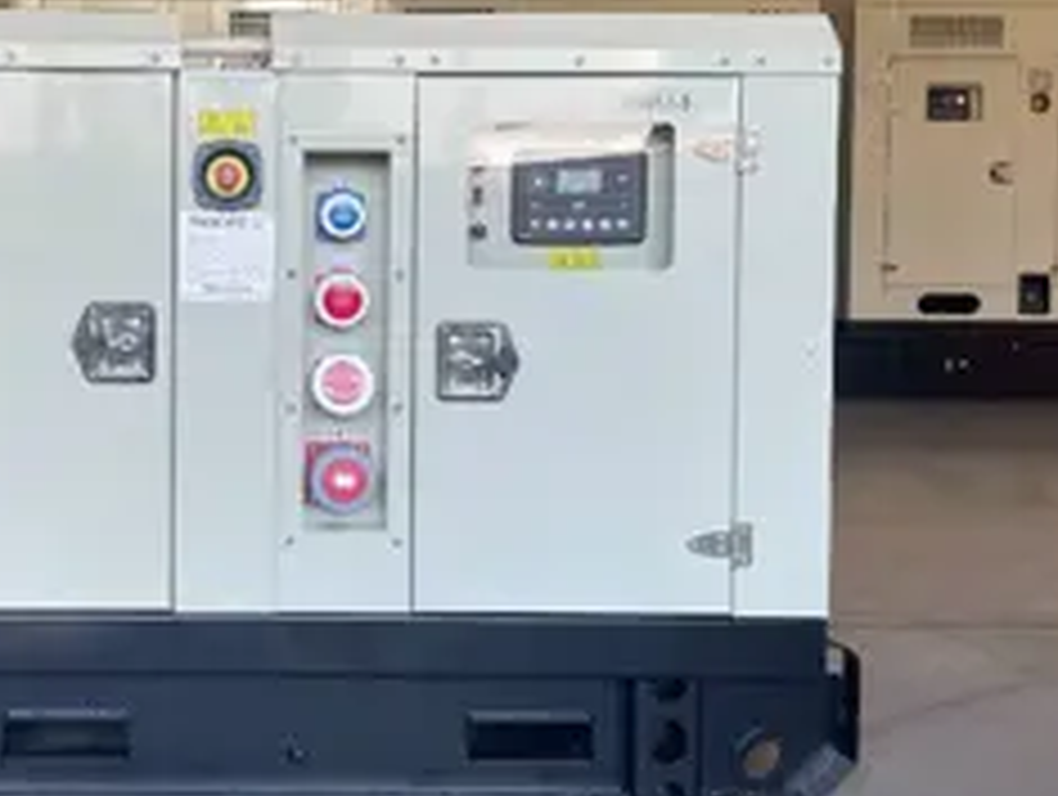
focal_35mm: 53
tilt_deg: -3.1
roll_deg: -0.4
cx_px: 189
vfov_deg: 27.5
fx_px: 1622
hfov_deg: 34.8
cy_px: 319
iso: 50
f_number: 1.6
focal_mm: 4.2
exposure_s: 1/100
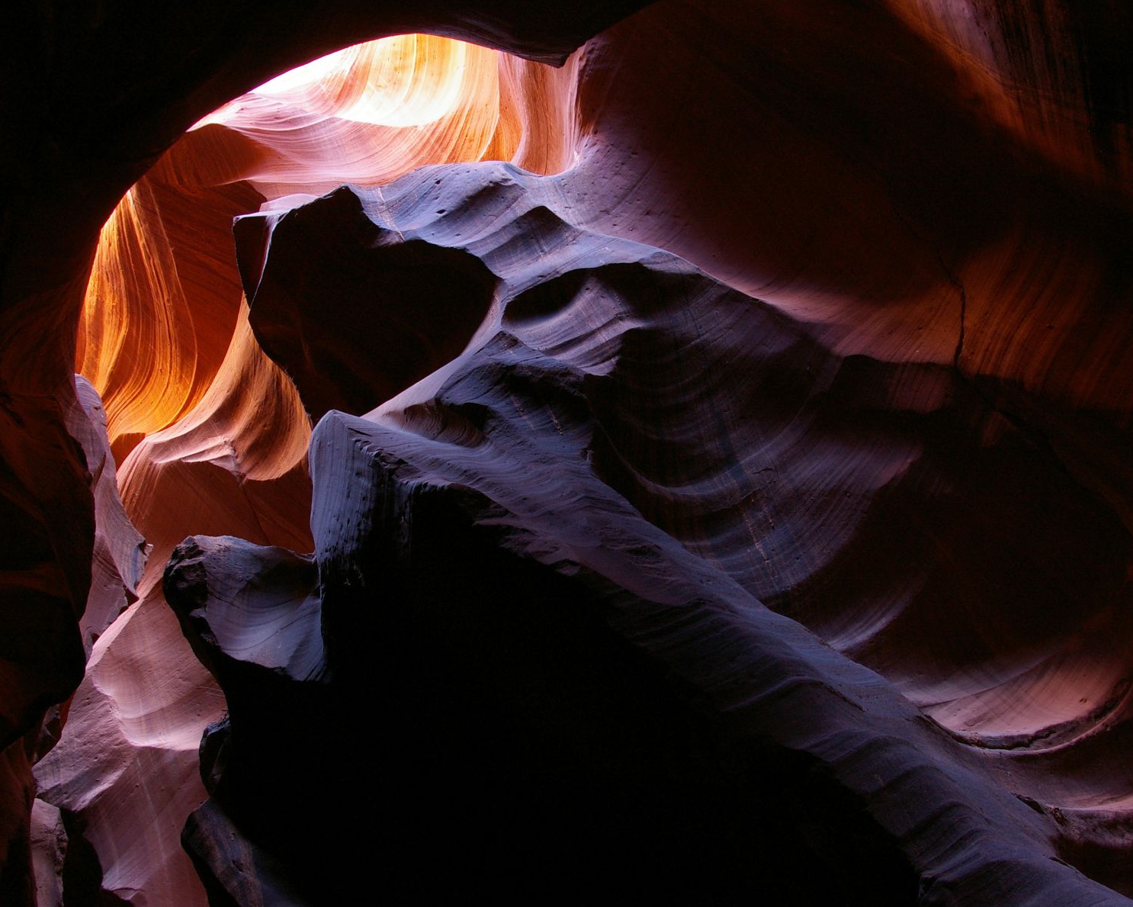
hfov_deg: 44.7
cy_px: 454
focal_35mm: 41
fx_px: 1375
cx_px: 624
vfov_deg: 36.5
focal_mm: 24
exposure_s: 4
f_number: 13
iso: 400
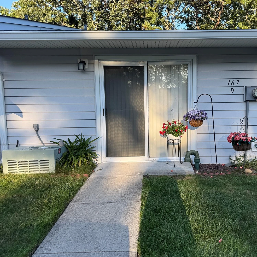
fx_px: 244
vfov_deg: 55.6
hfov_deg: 55.1
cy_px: 126
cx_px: 156
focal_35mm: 29
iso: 80
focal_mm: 6.76
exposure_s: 1/864
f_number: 1.78
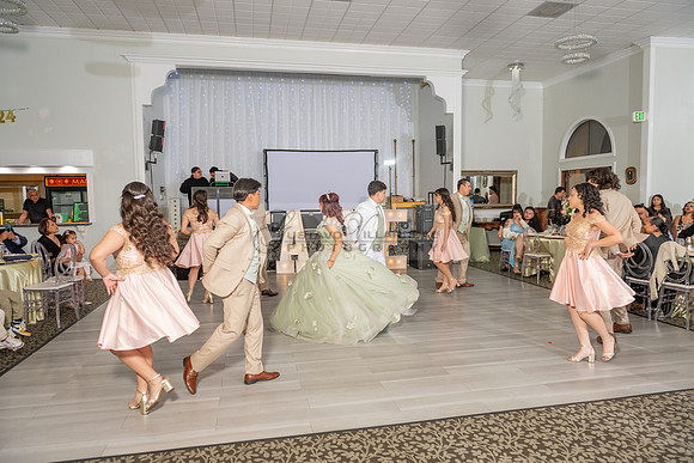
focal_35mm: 24
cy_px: 232
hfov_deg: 73.7
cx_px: 347
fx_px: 463
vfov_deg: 53.2
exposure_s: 1/160
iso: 500
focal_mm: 24
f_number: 3.5
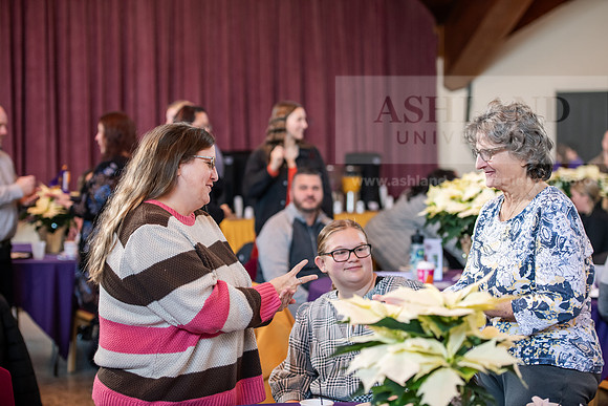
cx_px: 304
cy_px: 203
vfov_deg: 19.5
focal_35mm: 70
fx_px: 1182
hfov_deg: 28.8
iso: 1600
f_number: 3.2
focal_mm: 70
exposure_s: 1/200
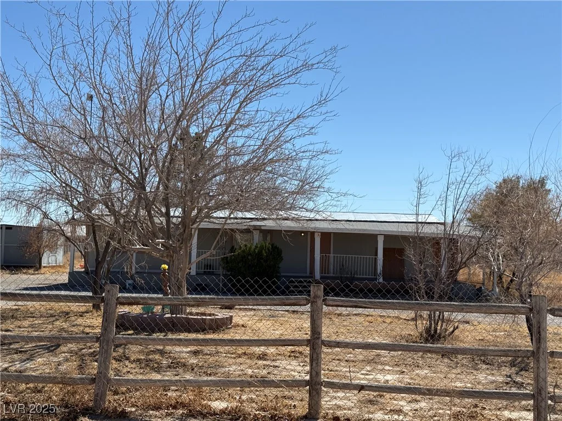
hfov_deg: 39.7
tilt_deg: +3.1
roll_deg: -1.5
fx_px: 779
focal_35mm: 48
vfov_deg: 30.3
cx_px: 281
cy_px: 210
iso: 64
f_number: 1.78
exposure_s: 1/6536
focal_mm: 6.76
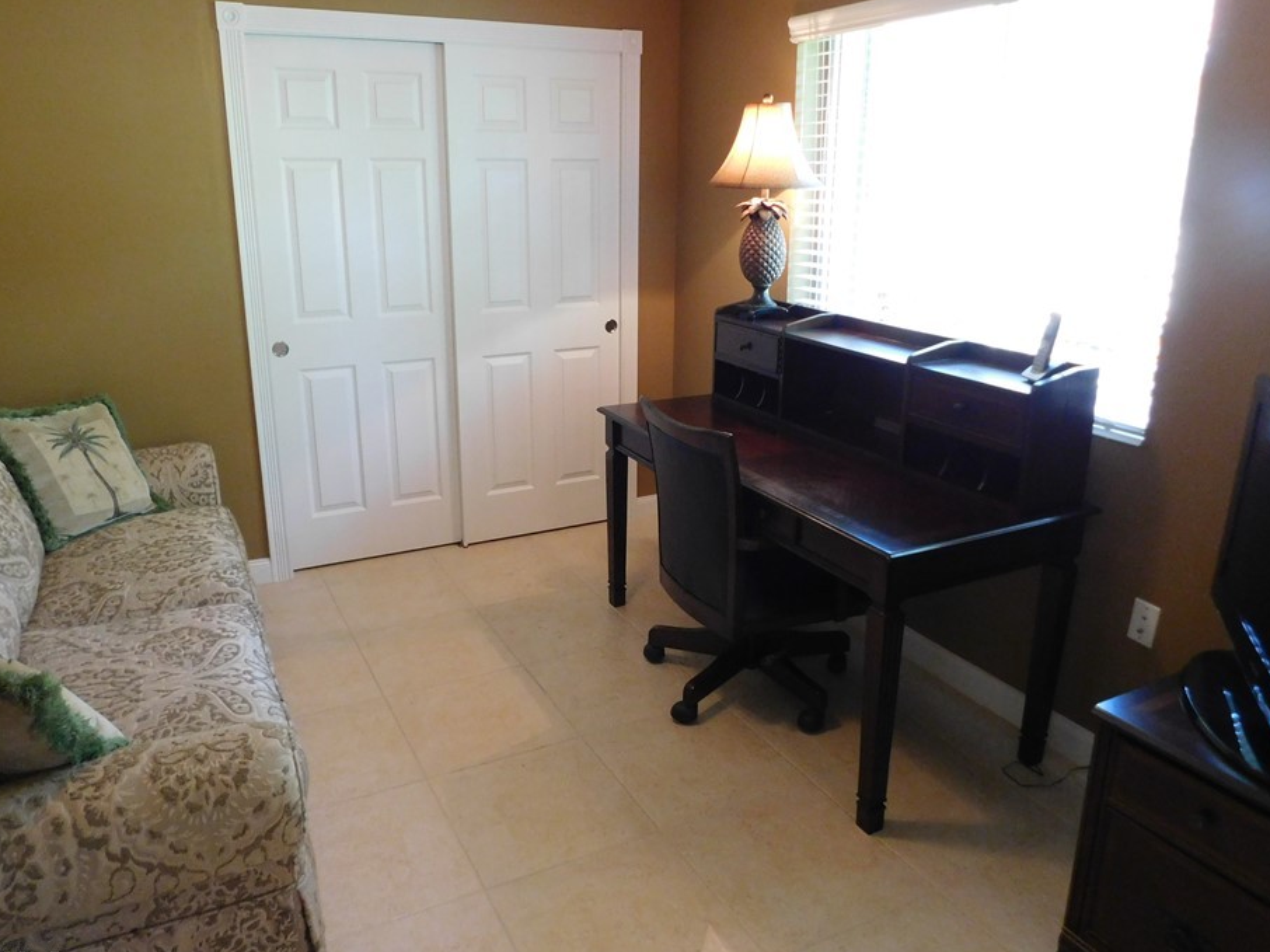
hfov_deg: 67.3
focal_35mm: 26
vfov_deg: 53.0
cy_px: 449
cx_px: 606
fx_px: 954
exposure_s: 1/30
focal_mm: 4
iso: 400
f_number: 3
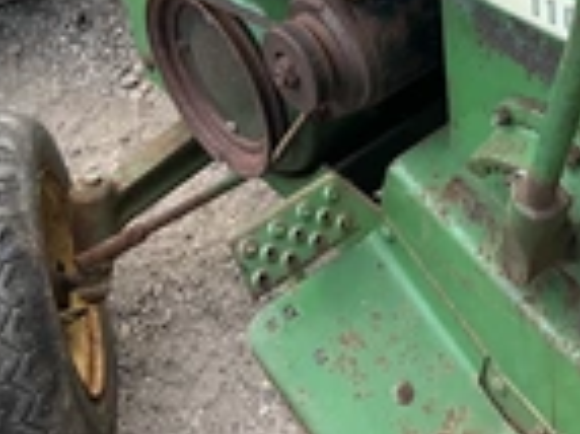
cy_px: -138
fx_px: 1356
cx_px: 584
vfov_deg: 17.1
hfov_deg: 23.1
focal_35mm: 81
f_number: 1.8
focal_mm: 3
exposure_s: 1/473
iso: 25
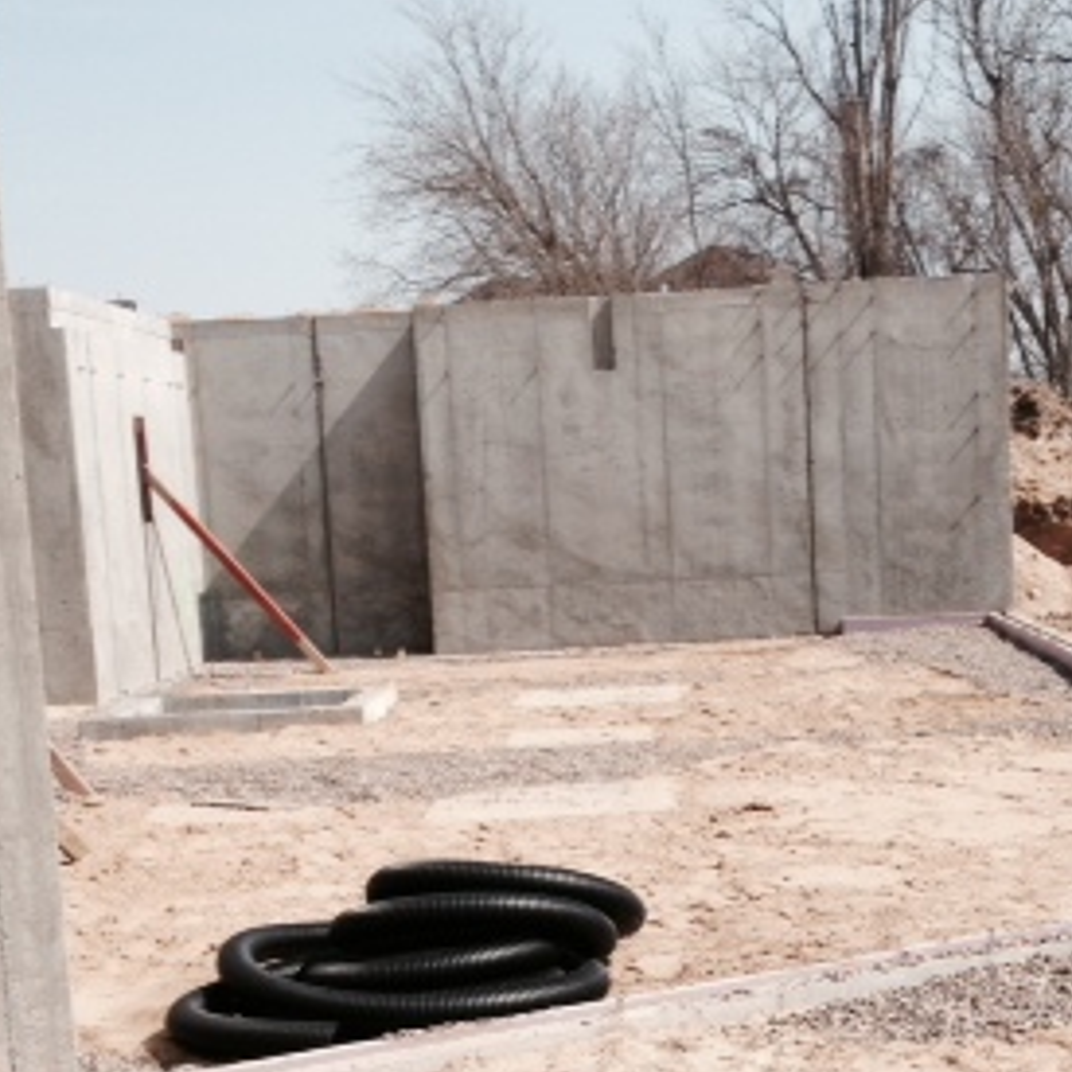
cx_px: 659
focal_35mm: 72
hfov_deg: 23.9
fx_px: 2523
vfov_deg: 23.7
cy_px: 807
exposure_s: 1/2304
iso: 50
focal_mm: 4.28
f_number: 2.4
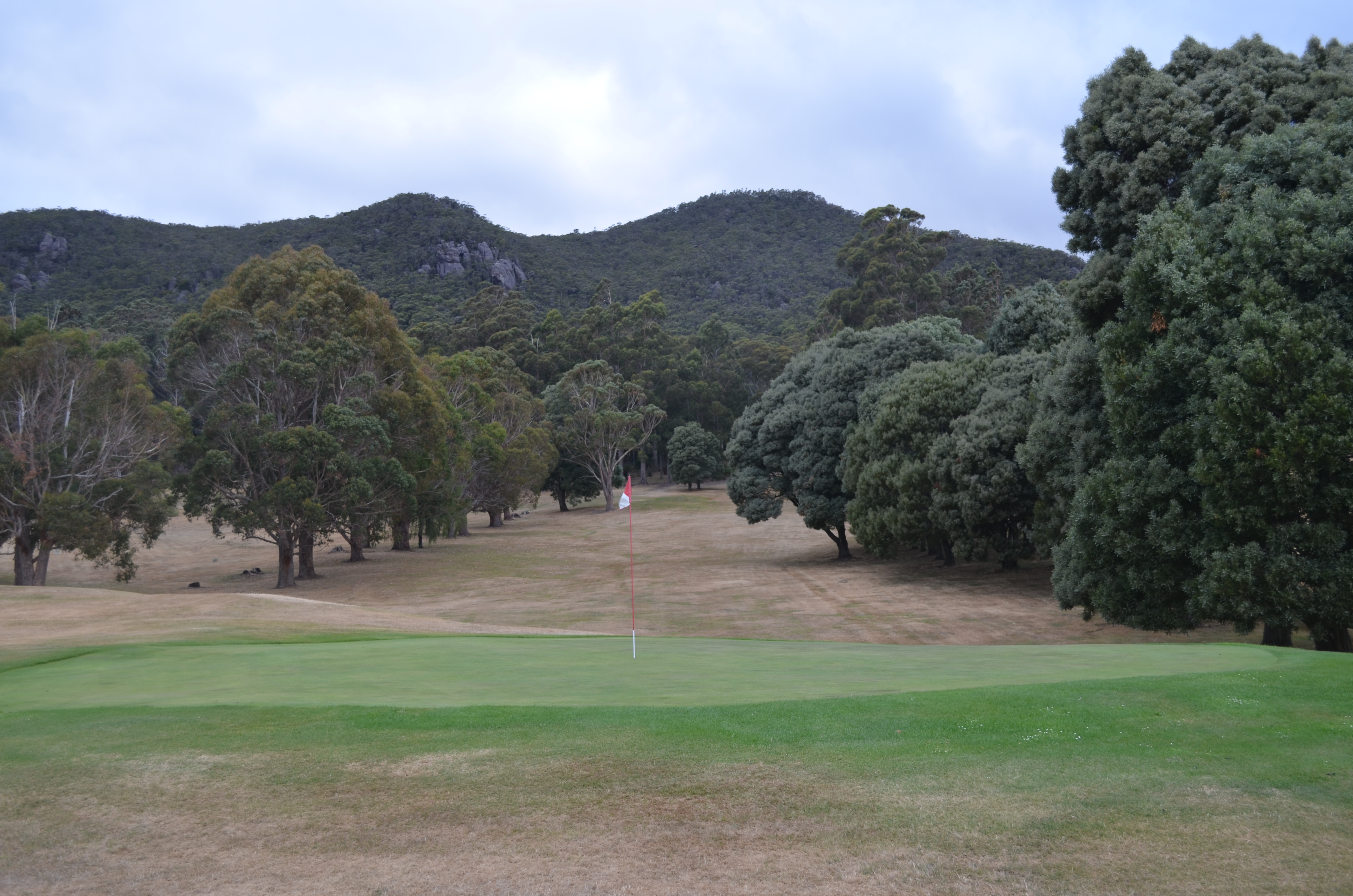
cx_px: 676
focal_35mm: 36
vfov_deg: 36.7
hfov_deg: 53.2
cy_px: 448
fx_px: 1350
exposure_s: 1/90
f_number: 4.8
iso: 100
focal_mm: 24
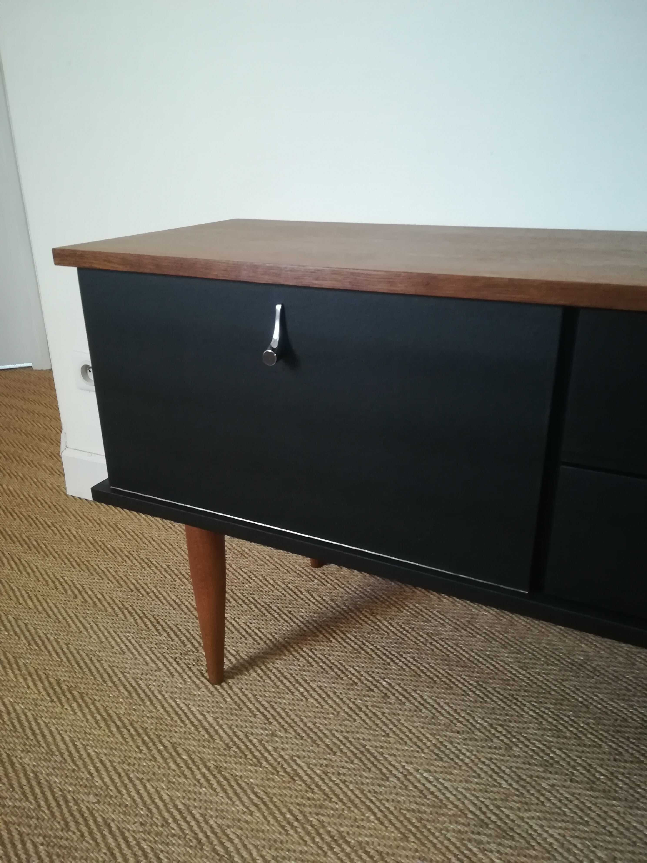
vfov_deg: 67.3
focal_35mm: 26
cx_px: 324
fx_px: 648
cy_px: 432
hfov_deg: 53.1
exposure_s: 1/20
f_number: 2.2
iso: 640
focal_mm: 3.83
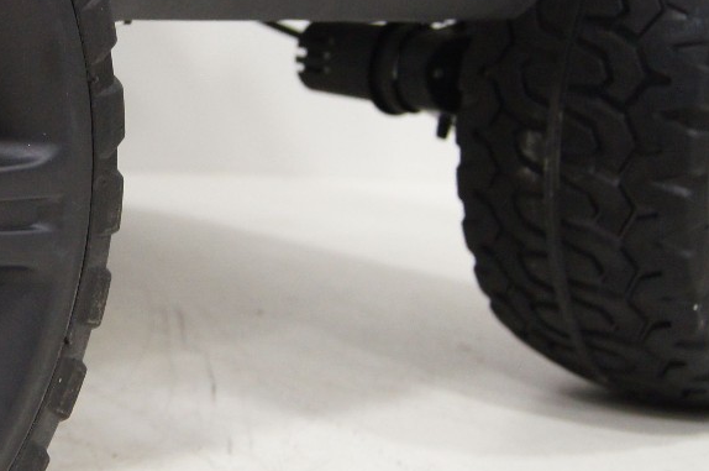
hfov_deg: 19.3
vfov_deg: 13.4
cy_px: 147
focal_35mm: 102
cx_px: -51
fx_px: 2006
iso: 1250
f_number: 4
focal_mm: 24
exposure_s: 1/40
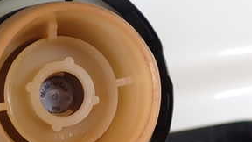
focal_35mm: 68
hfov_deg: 30.7
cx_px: 78
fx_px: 454
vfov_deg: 17.7
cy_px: 89
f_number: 2.3
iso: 100
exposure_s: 1/160
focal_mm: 5.4
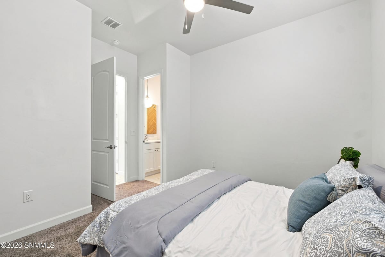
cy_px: 128
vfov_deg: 77.3
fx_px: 160
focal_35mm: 15
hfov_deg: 100.4
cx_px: 192
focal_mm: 10
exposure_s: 1/80
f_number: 7.1
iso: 640
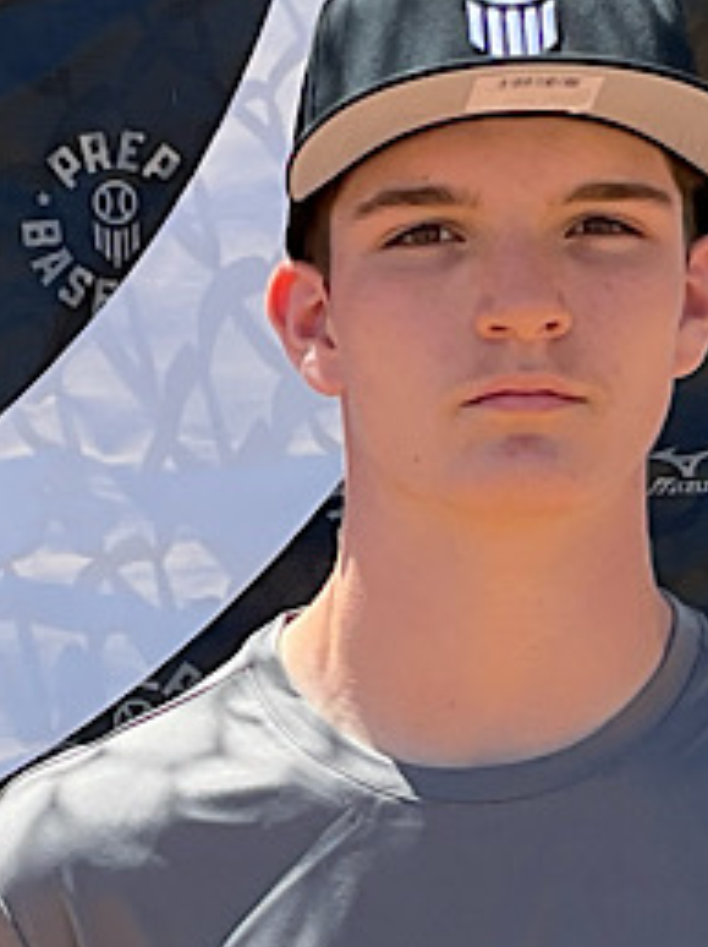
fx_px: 1229
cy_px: 609
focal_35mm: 45
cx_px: 477
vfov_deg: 41.7
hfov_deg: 31.9
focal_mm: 3
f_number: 1.8
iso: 16
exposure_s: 1/613
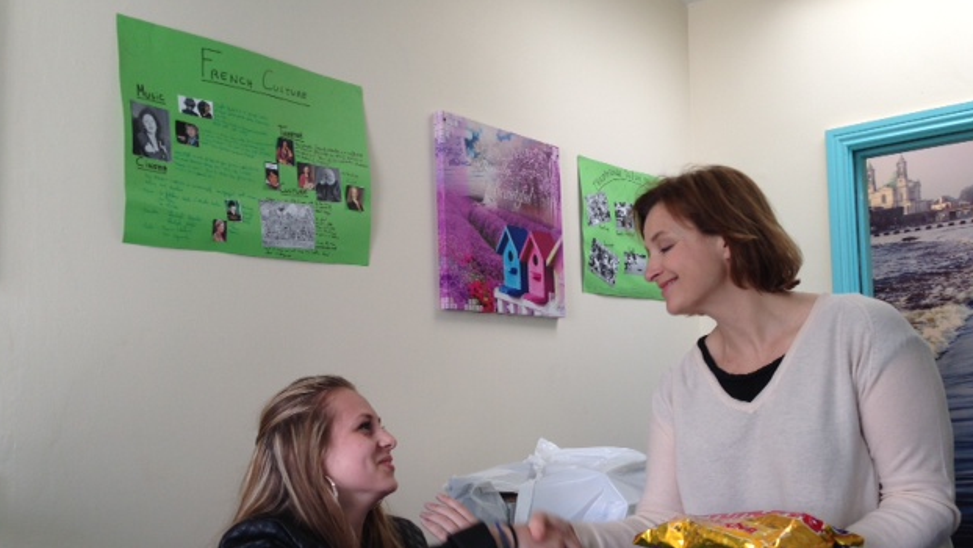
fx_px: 955
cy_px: 323
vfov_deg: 31.9
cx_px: 483
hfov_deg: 54.0
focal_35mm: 37
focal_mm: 4.12
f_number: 2.4
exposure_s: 1/60
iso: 64
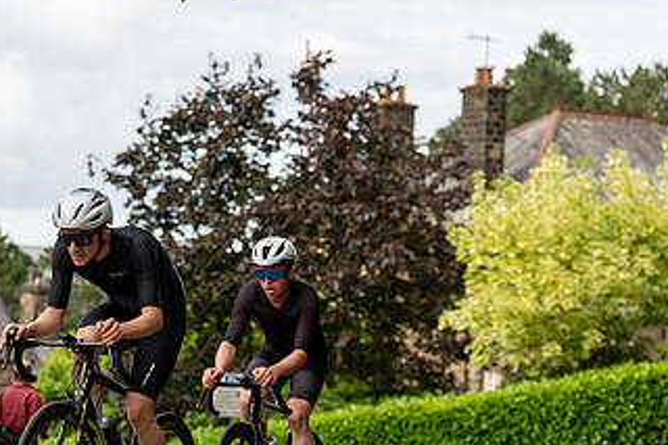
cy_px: 220
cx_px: 94
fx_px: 2522
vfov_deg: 10.1
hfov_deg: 15.0
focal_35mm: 136
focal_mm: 75
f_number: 3.5
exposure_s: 1/800
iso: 400
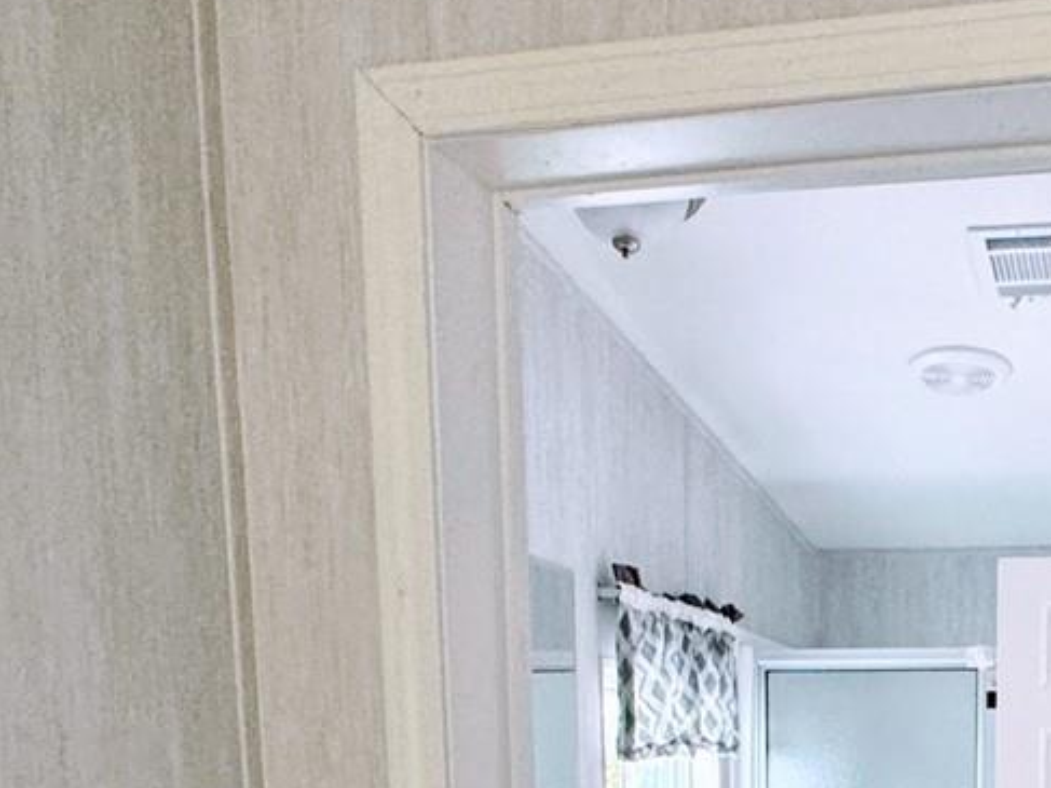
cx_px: 926
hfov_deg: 38.7
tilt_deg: -7.2
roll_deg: -0.7
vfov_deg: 27.1
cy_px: 987
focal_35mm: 46
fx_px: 1396
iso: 500
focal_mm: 2.22
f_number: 2.2
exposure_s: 1/60
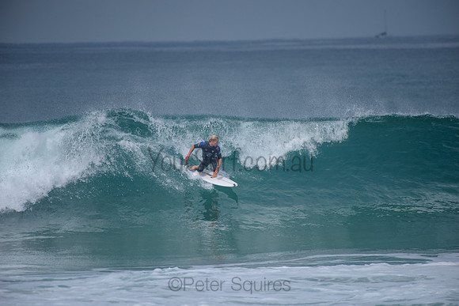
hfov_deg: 4.1
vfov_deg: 2.8
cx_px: 230
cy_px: 153
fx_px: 6376
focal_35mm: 500
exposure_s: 1/2000
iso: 200
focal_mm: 500
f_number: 5.6
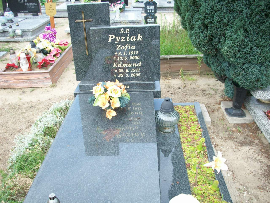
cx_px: 135
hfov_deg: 50.1
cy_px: 102
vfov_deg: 38.7
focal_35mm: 37
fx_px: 289
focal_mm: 6.2
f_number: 2.8
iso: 80
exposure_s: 1/276
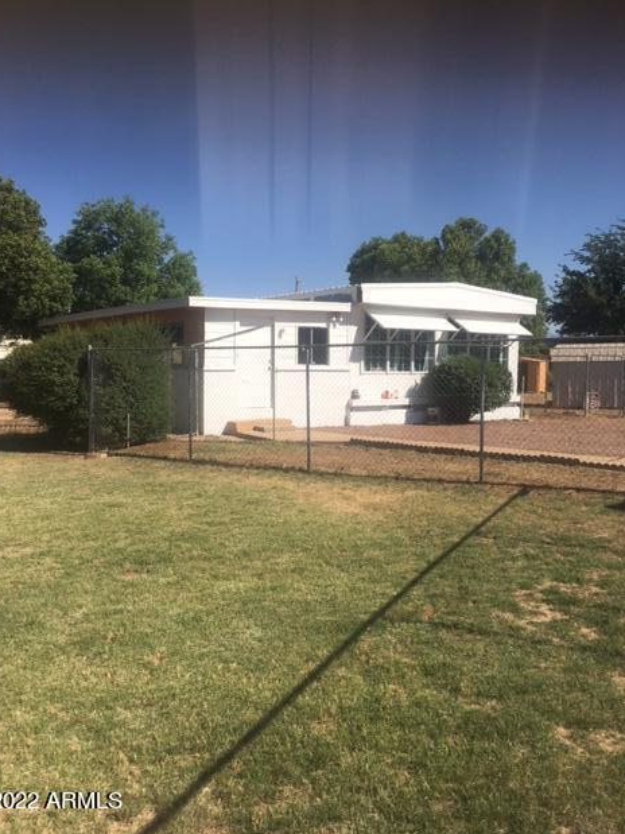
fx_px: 722
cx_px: 306
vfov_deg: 60.0
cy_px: 407
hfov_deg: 46.8
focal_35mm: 30
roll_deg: -2.1
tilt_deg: -2.2
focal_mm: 4.15
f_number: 2.2
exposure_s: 1/2747
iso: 25
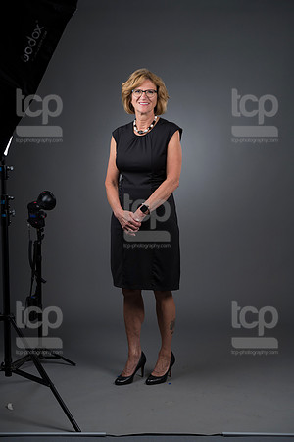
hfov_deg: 17.1
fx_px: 980
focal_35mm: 80
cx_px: 147
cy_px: 221
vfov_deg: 25.4
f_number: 5.6
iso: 160
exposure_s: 1/250
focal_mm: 80
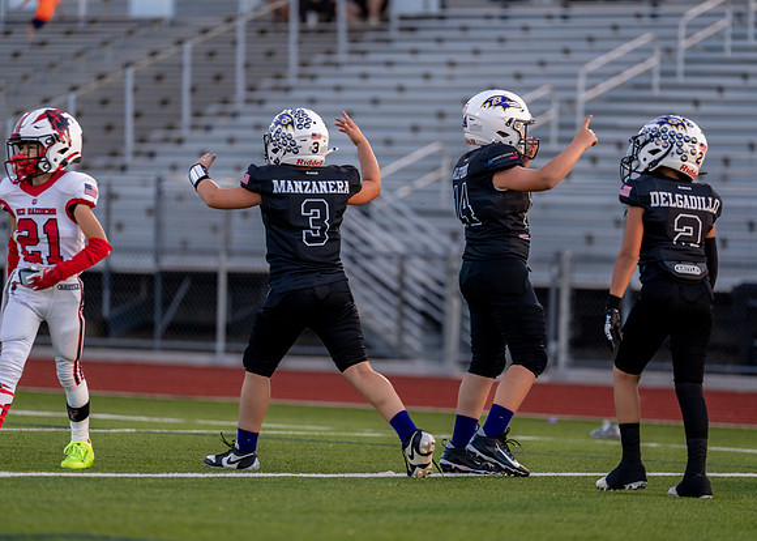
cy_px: 270
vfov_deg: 6.9
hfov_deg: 9.6
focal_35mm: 210
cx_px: 378
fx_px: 4505
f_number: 2.8
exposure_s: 1/1250
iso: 800
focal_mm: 200
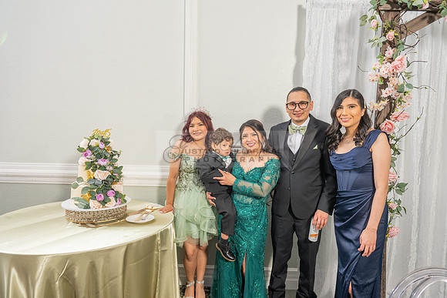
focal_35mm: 27
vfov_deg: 48.0
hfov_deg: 67.4
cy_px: 149
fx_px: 335
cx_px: 224
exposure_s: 1/125
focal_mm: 27
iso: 500
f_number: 4.5
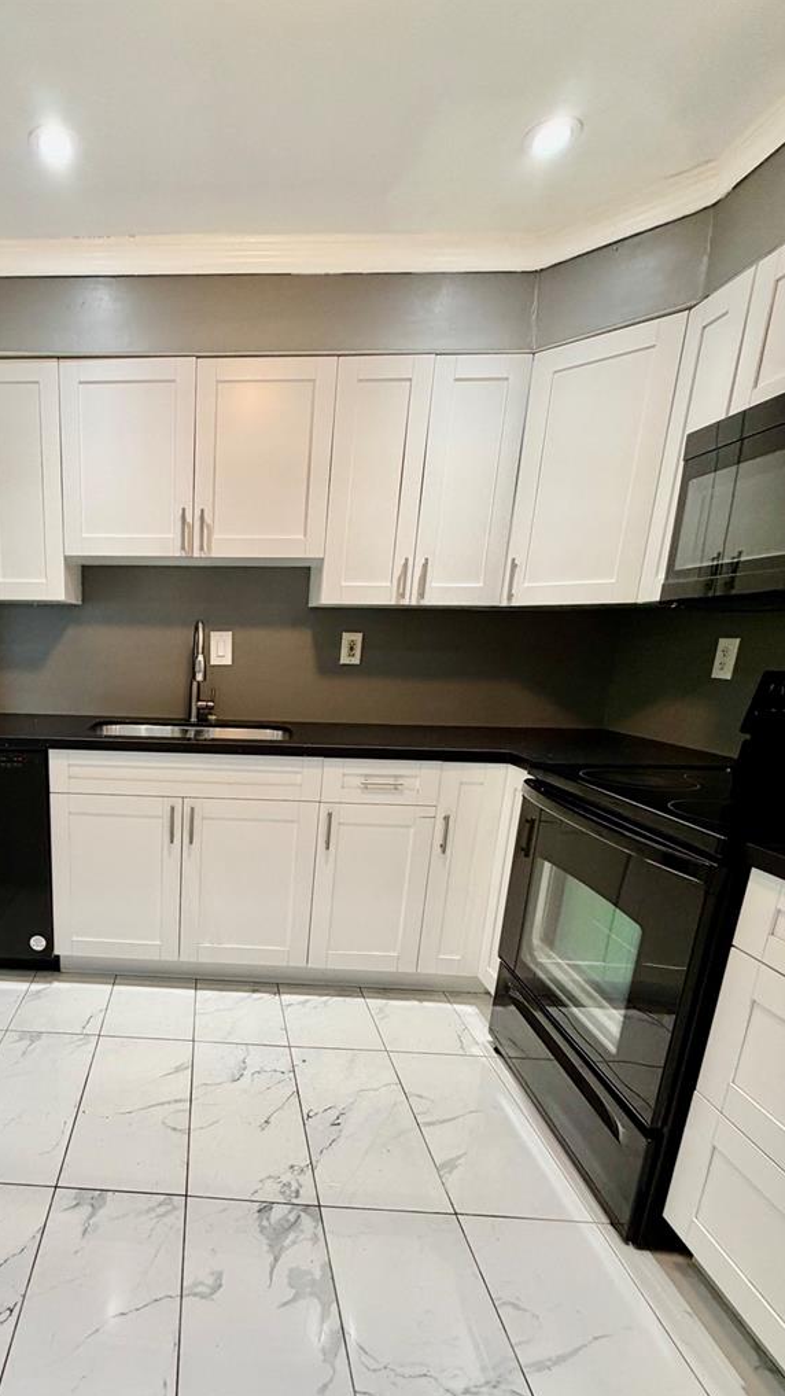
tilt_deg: -15.1
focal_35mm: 18
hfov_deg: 57.1
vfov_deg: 91.8
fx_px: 666
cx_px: 173
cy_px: 818
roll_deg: -1.2
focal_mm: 2.22
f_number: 2.2
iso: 250
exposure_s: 1/120
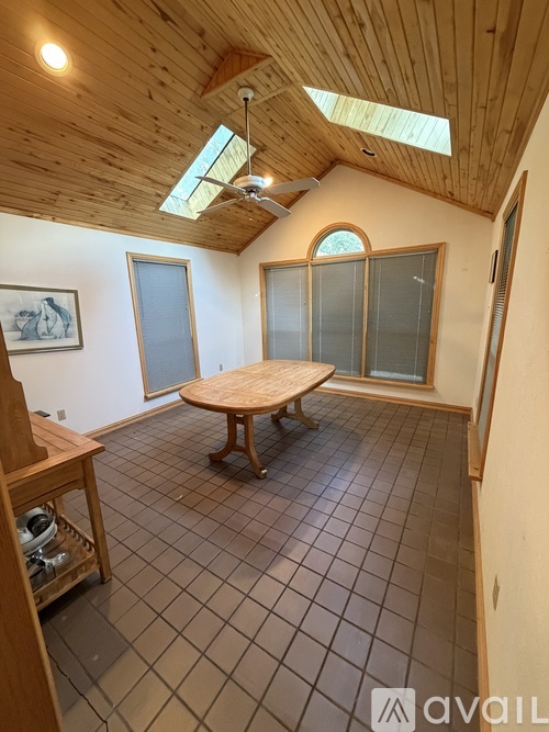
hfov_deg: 85.7
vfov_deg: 102.1
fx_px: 296
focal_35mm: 14
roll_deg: +1.4
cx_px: 274
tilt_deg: -11.8
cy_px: 366
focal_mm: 2.22
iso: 640
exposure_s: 1/60
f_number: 2.2
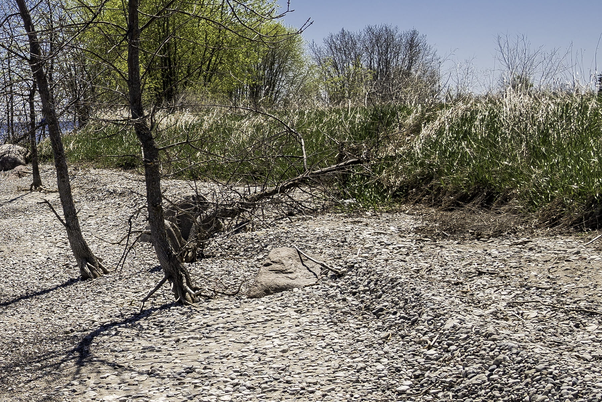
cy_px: 152
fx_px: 1338
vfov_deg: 17.1
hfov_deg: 23.6
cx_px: -77
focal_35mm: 80
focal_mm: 24
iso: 100
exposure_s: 1/640
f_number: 5
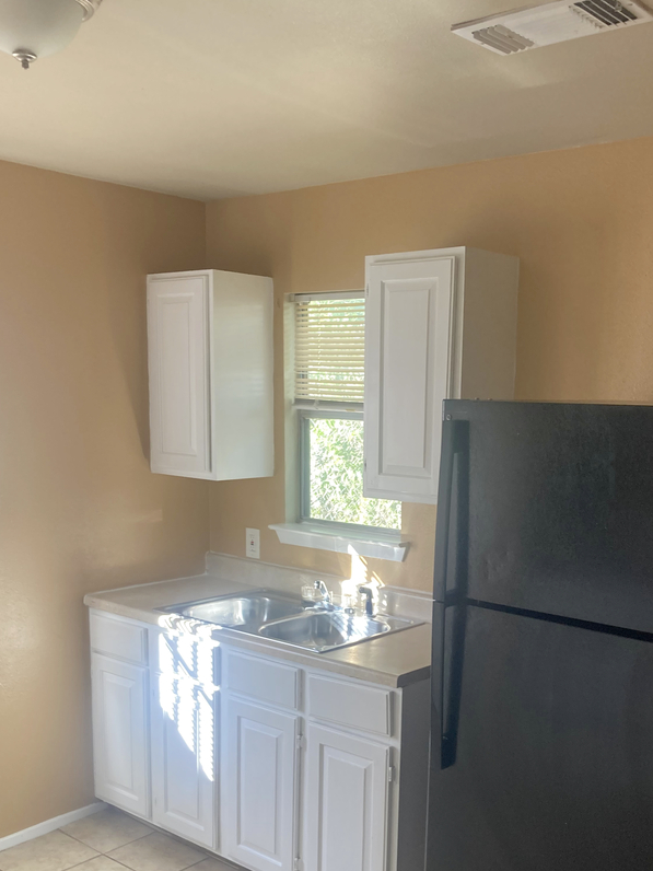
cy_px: 583
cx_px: 362
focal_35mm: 38
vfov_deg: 48.1
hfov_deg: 37.7
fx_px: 956
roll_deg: +0.4
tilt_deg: -8.2
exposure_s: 1/66
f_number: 1.8
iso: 80
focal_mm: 3.99
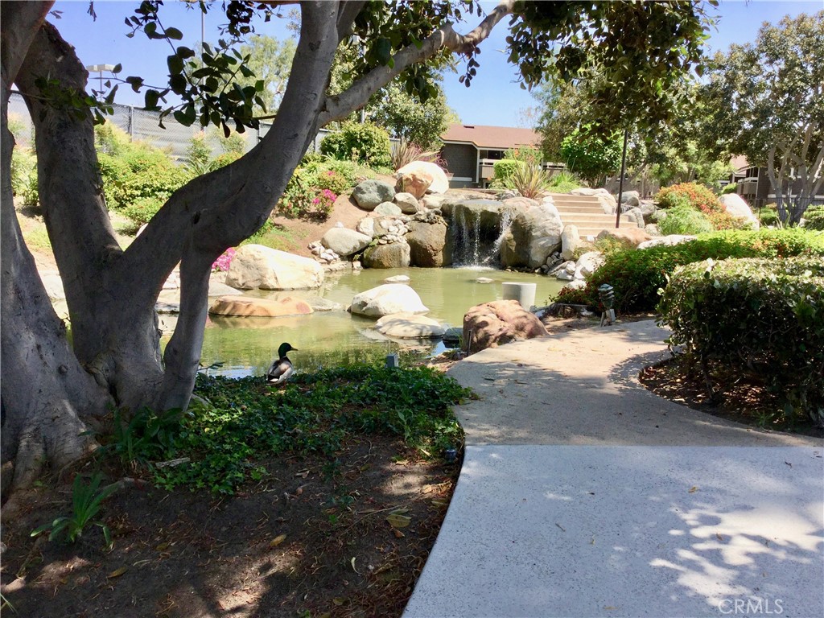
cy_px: 309
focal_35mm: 31
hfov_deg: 58.4
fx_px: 738
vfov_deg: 45.4
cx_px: 412
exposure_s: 1/684
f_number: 2.4
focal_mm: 3.3
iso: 25
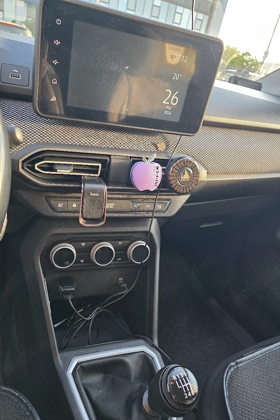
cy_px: 210
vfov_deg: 73.7
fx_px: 280
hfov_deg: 53.0
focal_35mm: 24
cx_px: 123
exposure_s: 1/182
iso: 200
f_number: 1.7
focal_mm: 6.3
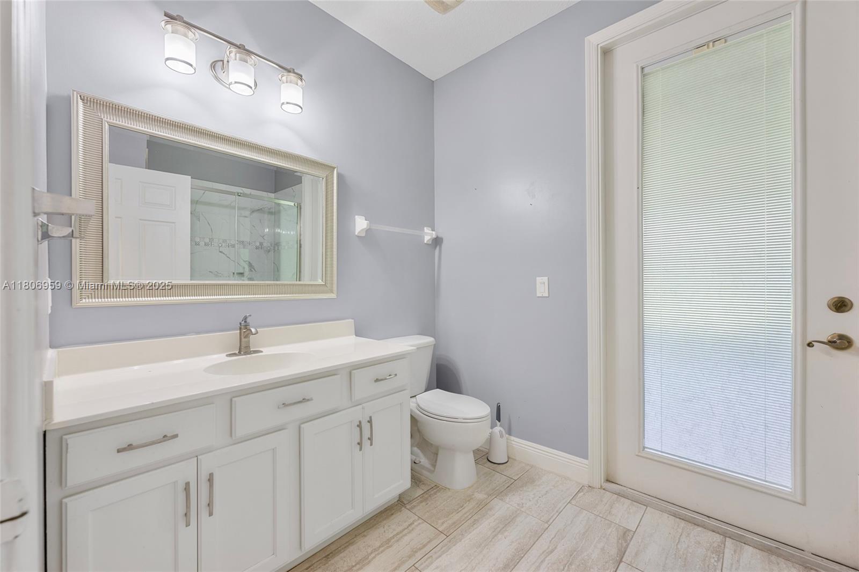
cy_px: 286
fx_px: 334
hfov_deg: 104.3
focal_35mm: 14
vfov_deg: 81.2
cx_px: 430
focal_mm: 14
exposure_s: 1/2
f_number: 7.1
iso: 64
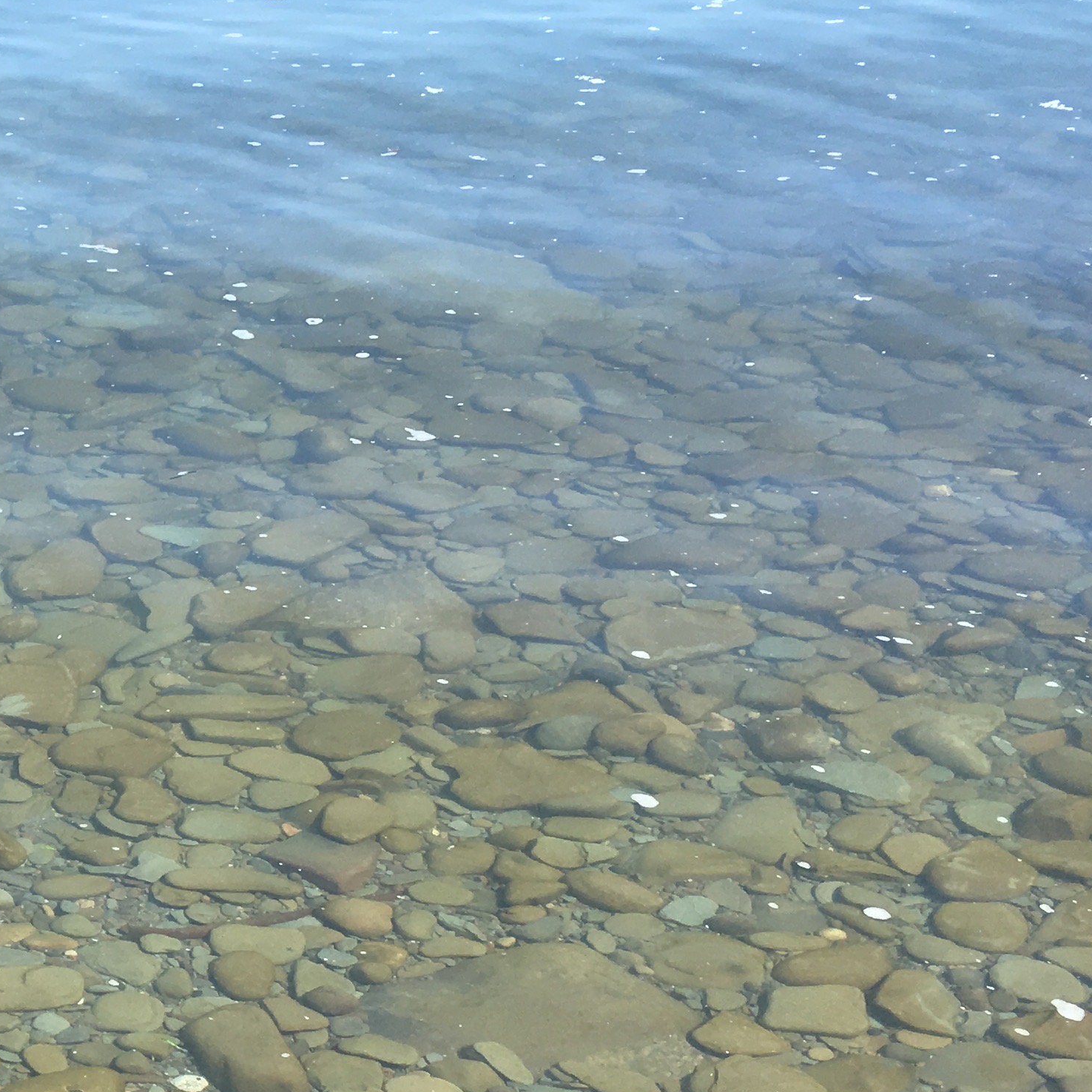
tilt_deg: -32.3
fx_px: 2498
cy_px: 1010
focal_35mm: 70
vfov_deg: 23.9
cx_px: -257
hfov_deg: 22.5
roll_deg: +0.8
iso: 25
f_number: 2.2
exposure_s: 1/884
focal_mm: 4.15
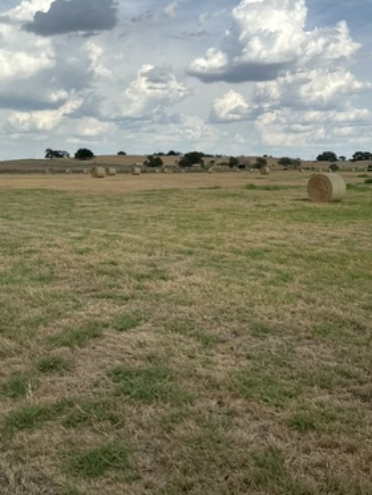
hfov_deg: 39.4
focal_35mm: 36
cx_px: 230
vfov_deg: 50.9
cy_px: 191
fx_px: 516
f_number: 1.8
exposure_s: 1/2667
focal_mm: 3
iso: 25
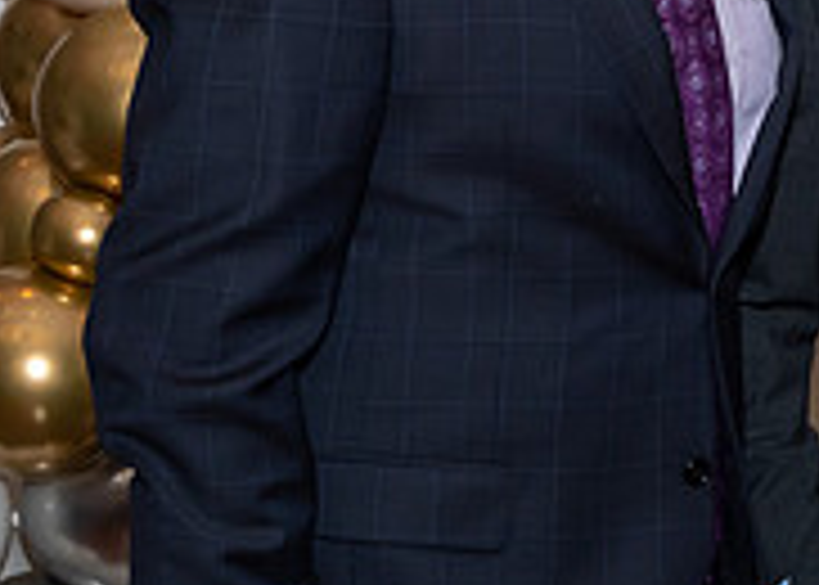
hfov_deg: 11.8
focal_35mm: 161
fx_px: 3745
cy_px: 82
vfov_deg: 8.9
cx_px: 1305
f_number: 8
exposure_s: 1/250
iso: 500
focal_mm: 30
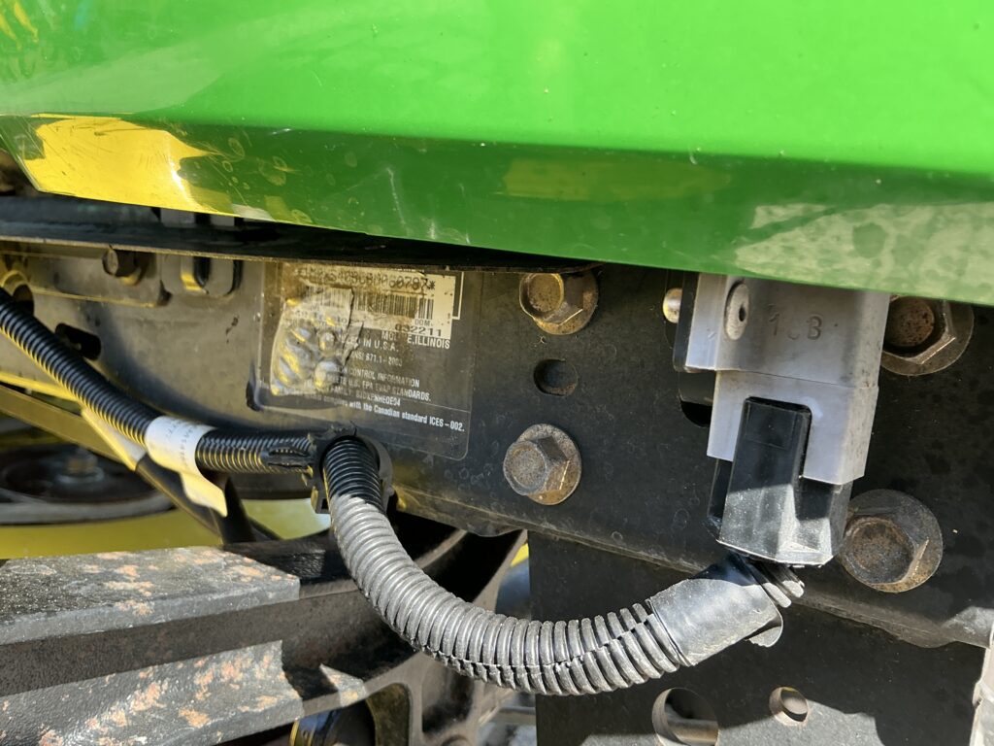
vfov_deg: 49.7
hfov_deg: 63.4
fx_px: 804
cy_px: 373
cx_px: 497
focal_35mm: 28
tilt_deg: -5.7
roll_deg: -5.9
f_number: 1.8
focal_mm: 3
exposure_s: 1/122
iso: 20
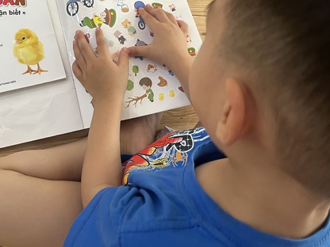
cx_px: 128
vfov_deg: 35.8
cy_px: 96
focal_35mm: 40
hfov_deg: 46.5
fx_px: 381
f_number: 1.6
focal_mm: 5.1
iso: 160
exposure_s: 1/60
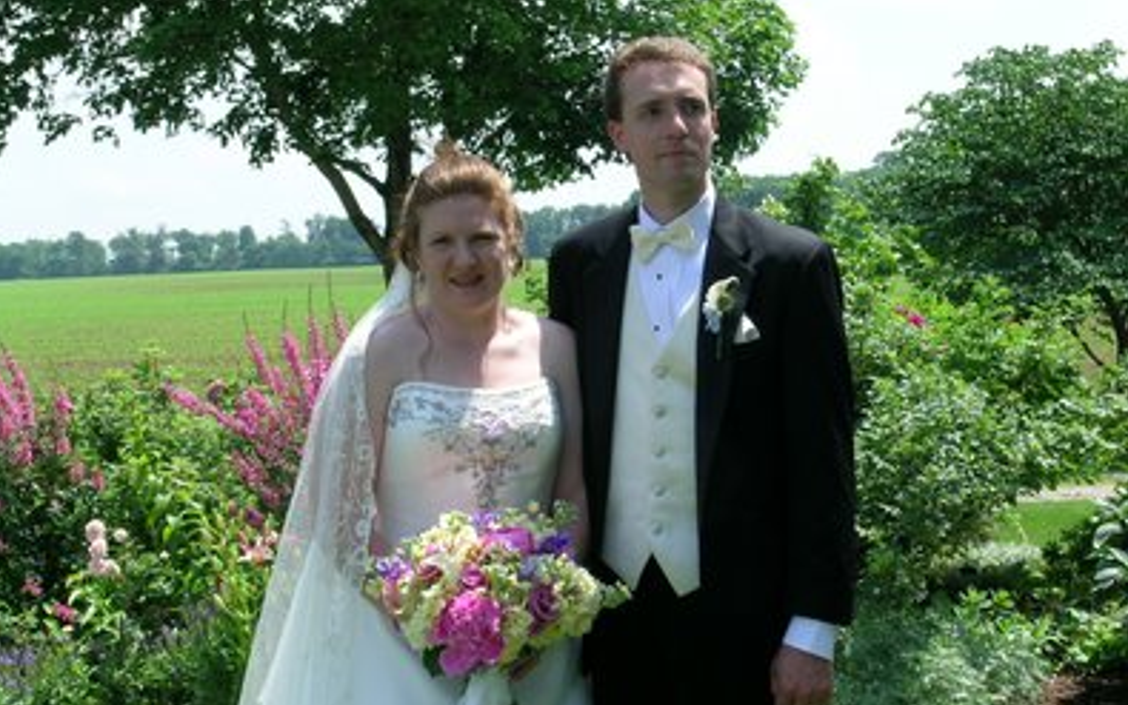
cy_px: 380
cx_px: 560
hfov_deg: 17.5
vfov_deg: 11.0
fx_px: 3659
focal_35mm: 119
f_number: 7
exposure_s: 1/158
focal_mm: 11.1
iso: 50
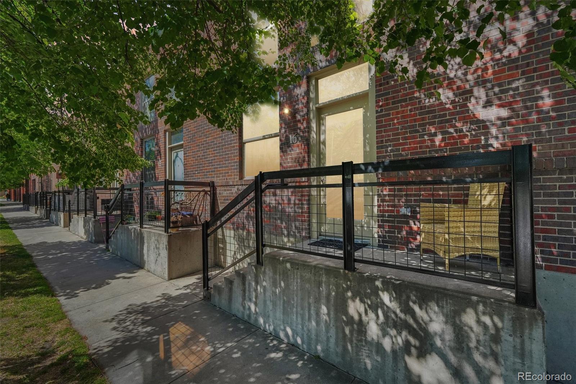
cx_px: 288
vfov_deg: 77.3
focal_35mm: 15
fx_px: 240
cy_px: 192
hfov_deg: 100.4
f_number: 8
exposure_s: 1/640
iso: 800
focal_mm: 10
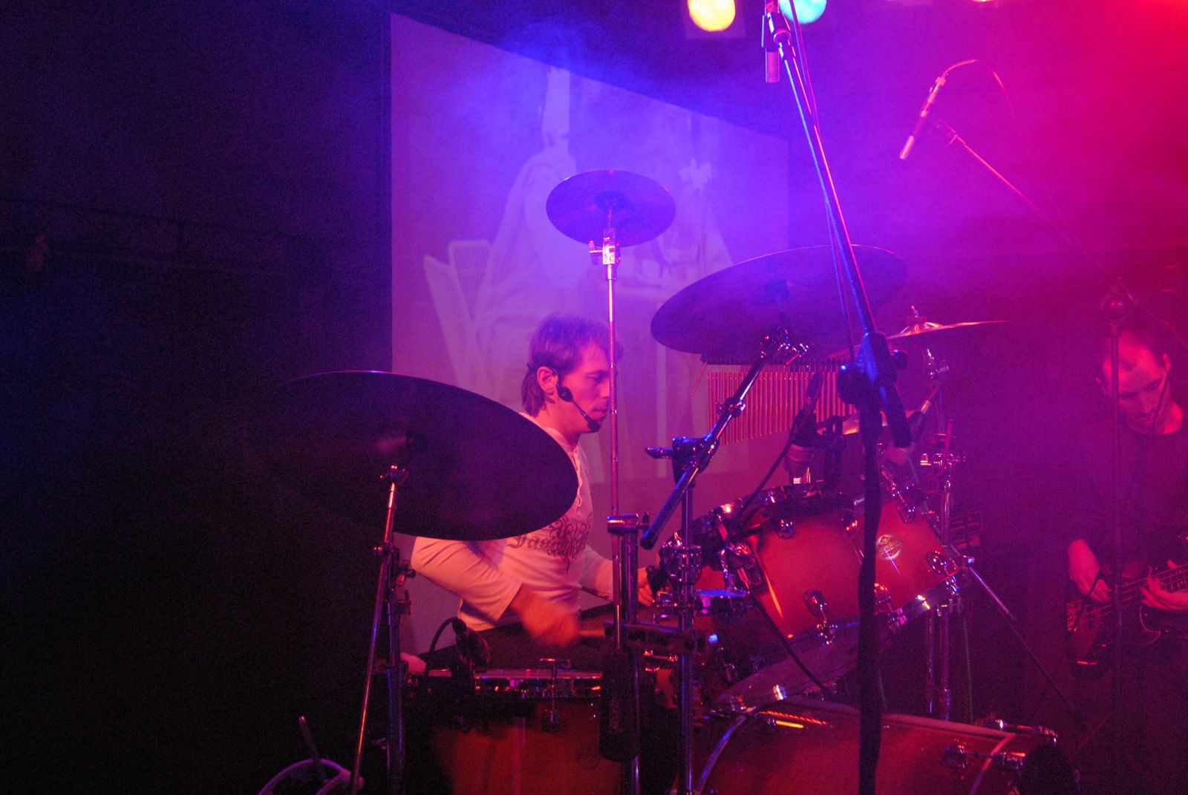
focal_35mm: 36
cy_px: 398
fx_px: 1189
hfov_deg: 53.1
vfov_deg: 37.0
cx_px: 594
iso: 1600
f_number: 4.5
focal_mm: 24
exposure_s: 1/80
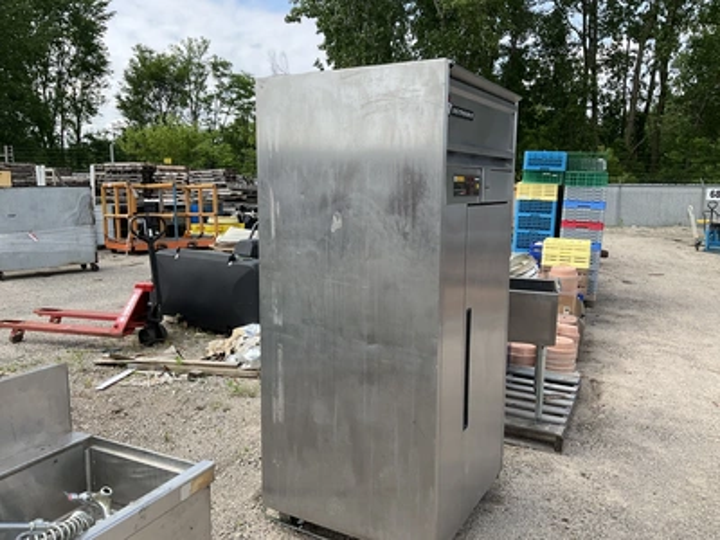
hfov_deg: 61.7
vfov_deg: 48.2
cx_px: 360
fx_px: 603
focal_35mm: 29
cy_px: 270
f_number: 1.8
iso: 25
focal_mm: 3
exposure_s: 1/883
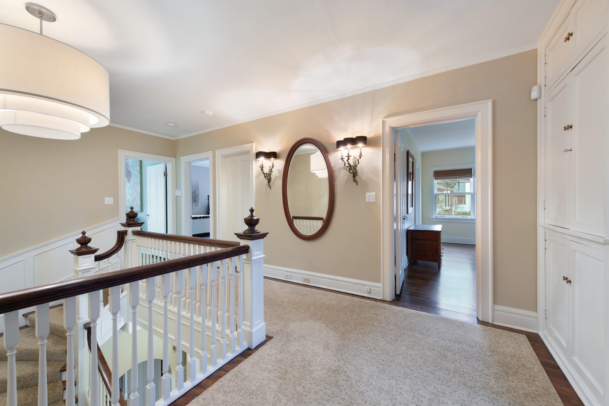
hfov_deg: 104.2
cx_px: 304
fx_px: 237
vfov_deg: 81.3
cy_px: 203
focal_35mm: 14
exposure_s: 1.5
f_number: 8
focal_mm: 14
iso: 100
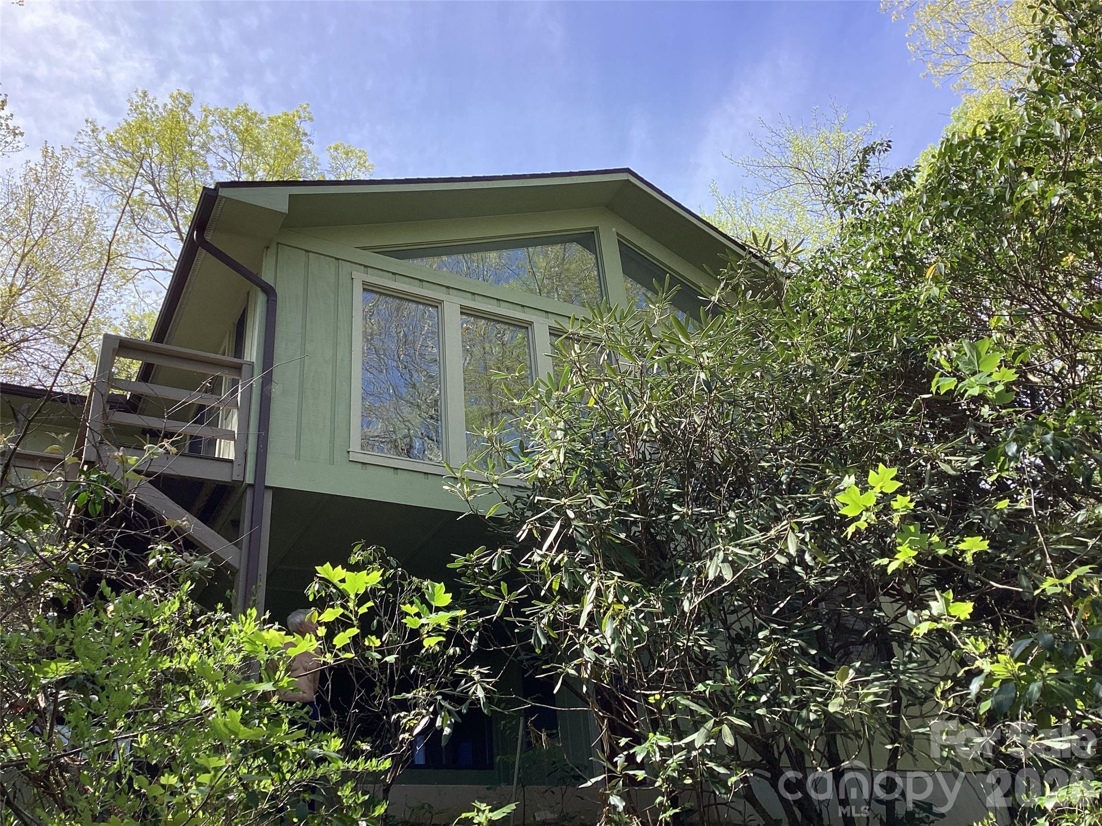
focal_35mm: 31
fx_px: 987
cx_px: 551
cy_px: 413
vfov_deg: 45.4
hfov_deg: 58.4
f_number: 2.4
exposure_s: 1/503
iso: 25
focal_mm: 3.3
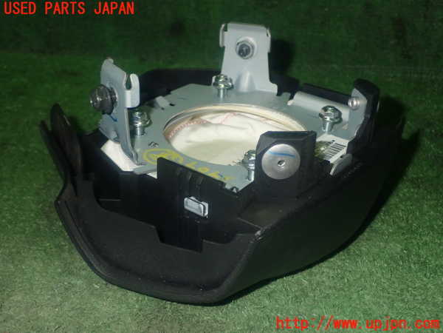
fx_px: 601
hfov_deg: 40.4
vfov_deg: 30.9
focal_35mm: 47
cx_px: 222
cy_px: 166
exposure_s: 1/50
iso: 800
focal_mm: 8.4
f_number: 9
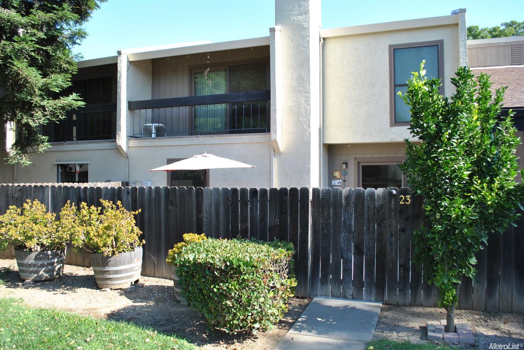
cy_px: 175
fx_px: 437
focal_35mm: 30
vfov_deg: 43.7
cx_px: 262
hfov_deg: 61.9
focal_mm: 20
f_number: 6.3
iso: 100
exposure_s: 1/160
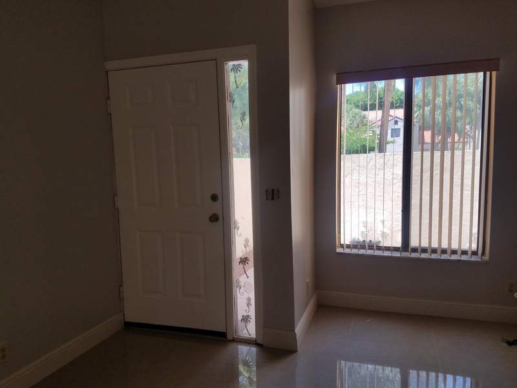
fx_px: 388
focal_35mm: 26
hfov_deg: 67.3
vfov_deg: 53.1
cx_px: 258
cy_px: 194
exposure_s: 1/370
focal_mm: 4.2
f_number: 1.7
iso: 40
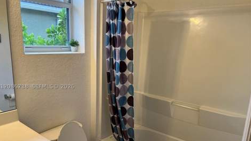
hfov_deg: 66.1
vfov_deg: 40.0
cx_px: 124
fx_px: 193
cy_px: 87
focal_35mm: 29
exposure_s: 1/120
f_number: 1.5
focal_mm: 5.7
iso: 64
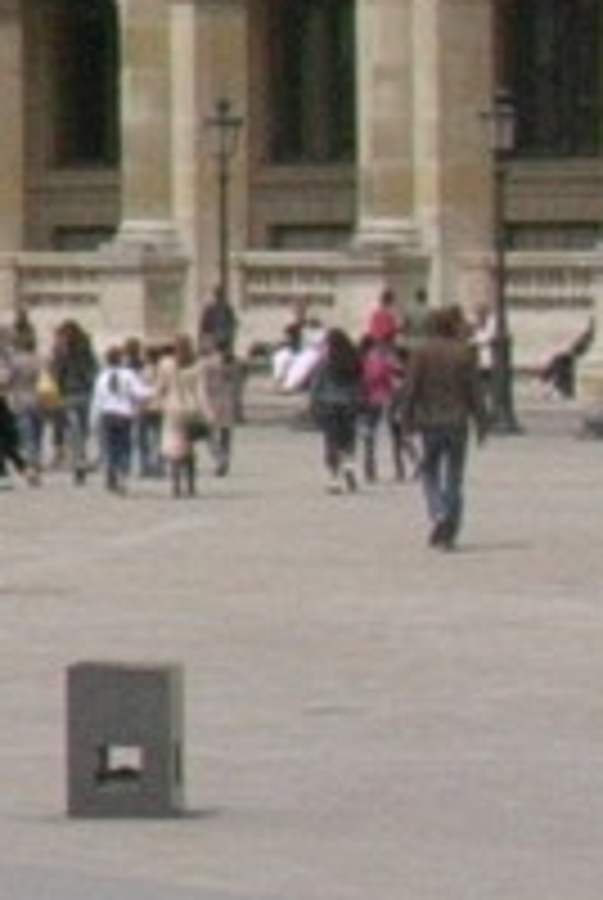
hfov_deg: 4.2
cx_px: -2146
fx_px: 7486
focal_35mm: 299
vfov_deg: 6.8
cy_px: -171
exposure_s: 1/384
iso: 70
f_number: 5.8
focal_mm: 6.7
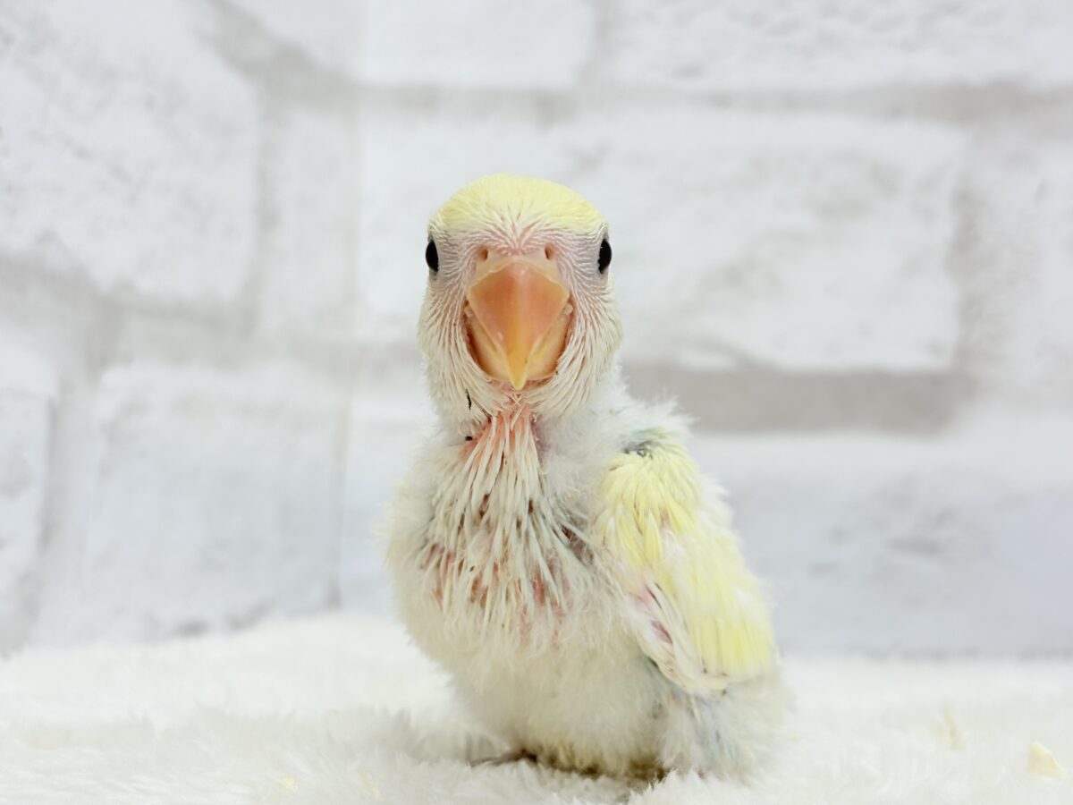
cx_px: 536
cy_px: 402
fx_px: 1612
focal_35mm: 52
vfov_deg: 28.0
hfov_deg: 36.8
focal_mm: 5.96
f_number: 1.6
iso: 25
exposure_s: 1/50
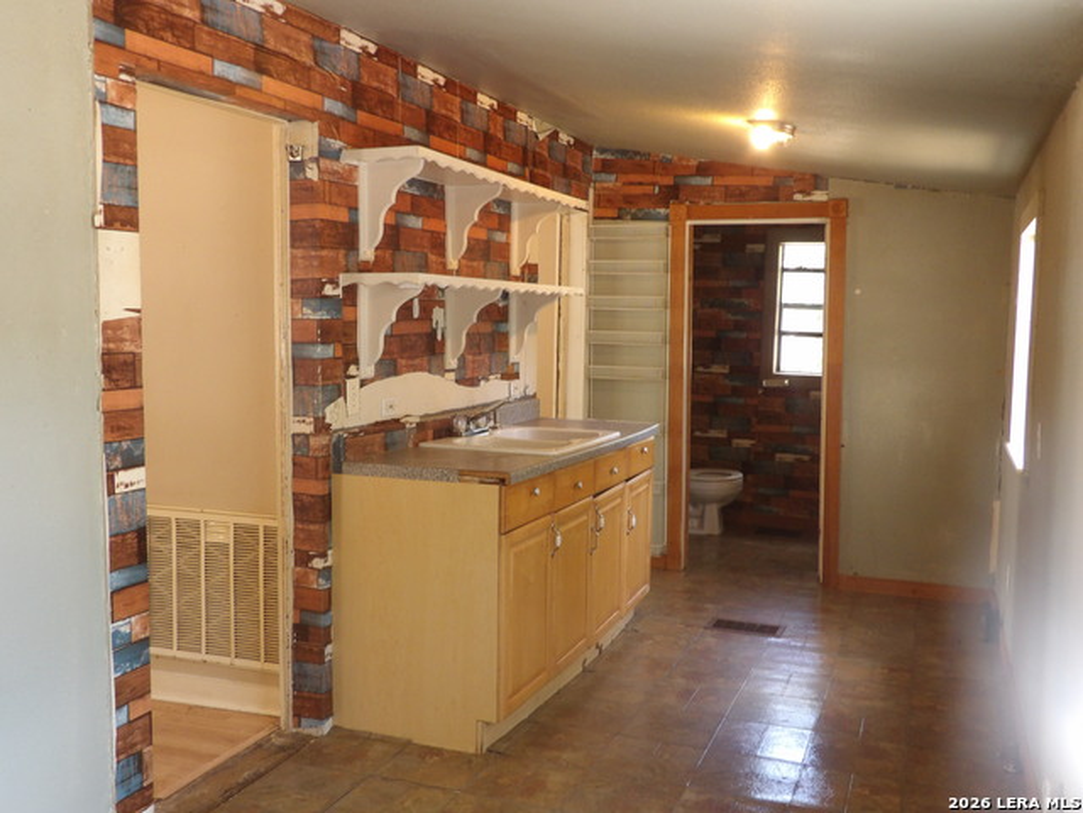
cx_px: 542
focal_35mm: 33
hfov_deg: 55.4
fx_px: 1032
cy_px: 406
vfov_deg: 42.9
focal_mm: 5.9
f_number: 3.6
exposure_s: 1/17
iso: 244
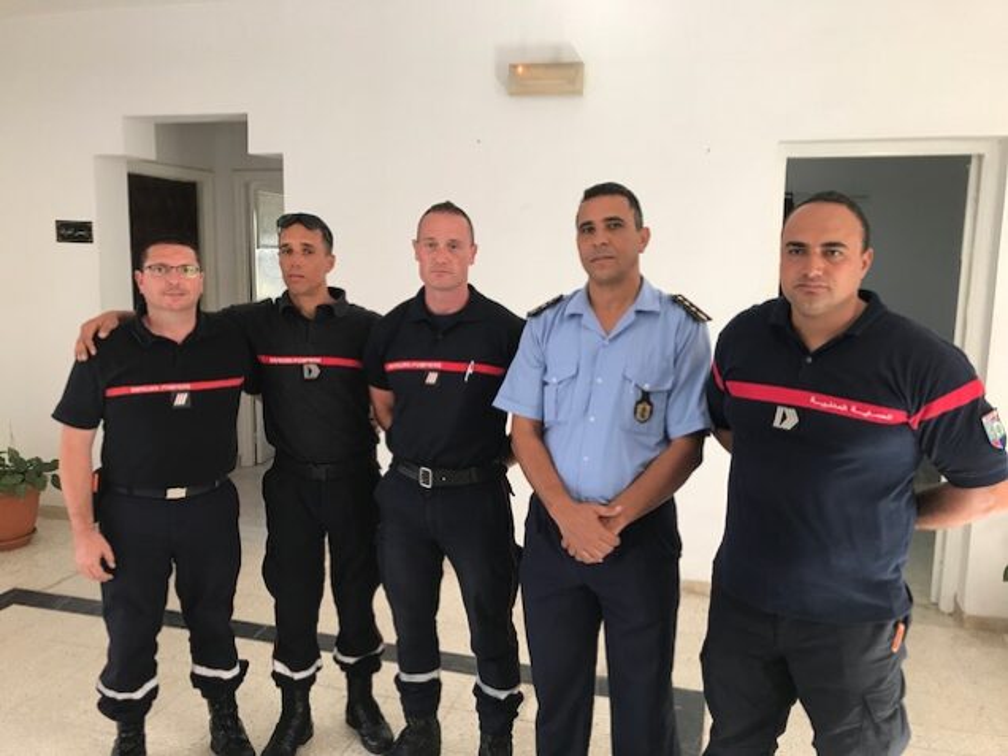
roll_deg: -0.6
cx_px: 504
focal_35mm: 28
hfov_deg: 63.4
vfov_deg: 49.7
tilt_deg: -6.3
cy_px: 378
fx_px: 815
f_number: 1.8
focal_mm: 3.99
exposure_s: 1/33
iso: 25
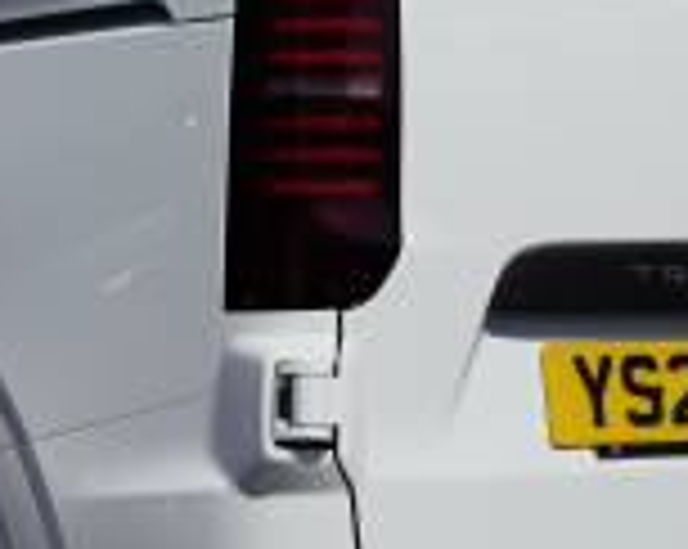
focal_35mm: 205
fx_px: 4173
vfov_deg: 7.5
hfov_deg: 9.4
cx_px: 238
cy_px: 220
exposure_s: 1/1000
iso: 100
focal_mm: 52.3
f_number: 5
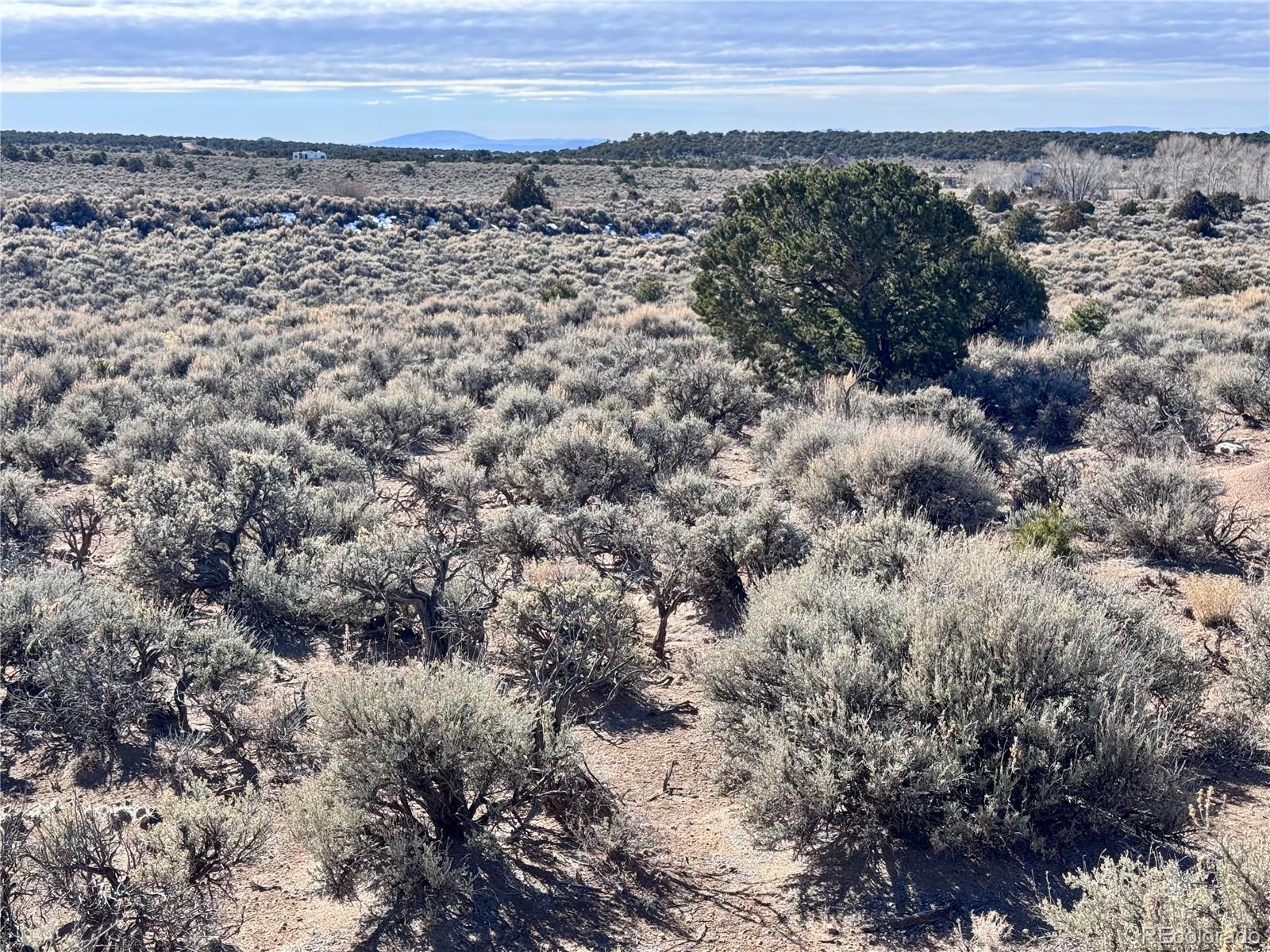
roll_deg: +0.8
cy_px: 476
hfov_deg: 39.7
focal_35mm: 48
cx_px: 635
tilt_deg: -10.1
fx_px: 1761
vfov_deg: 30.3
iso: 64
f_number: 1.78
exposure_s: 1/2110
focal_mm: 6.76
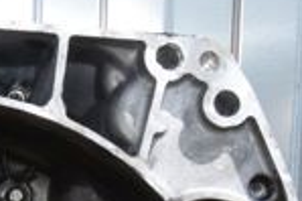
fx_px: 1517
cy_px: 370
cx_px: -144
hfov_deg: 11.0
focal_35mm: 181
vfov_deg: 7.3
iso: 800
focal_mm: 28
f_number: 20
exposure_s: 1/200
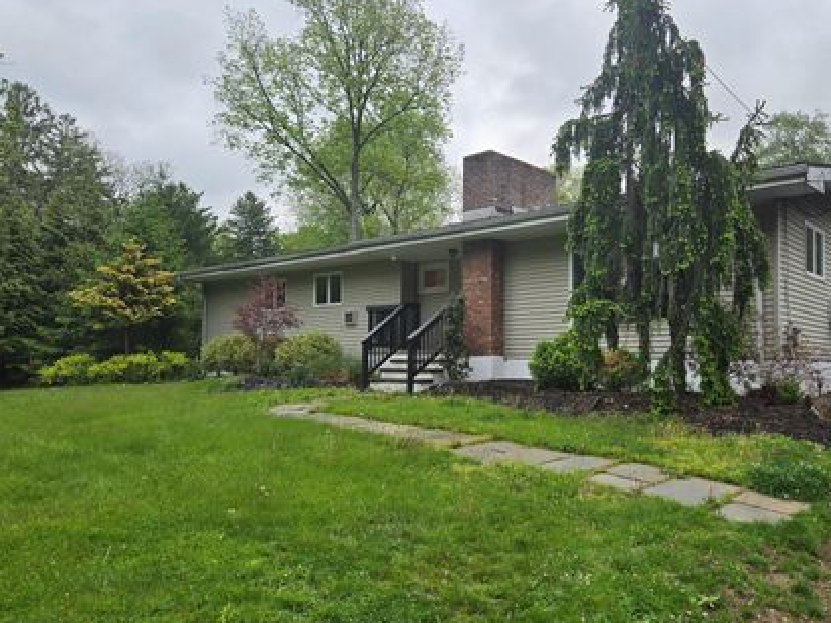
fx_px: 672
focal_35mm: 28
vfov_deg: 49.7
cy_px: 327
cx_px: 469
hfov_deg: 63.2
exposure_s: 1/336
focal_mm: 5.4
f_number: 1.8
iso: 25
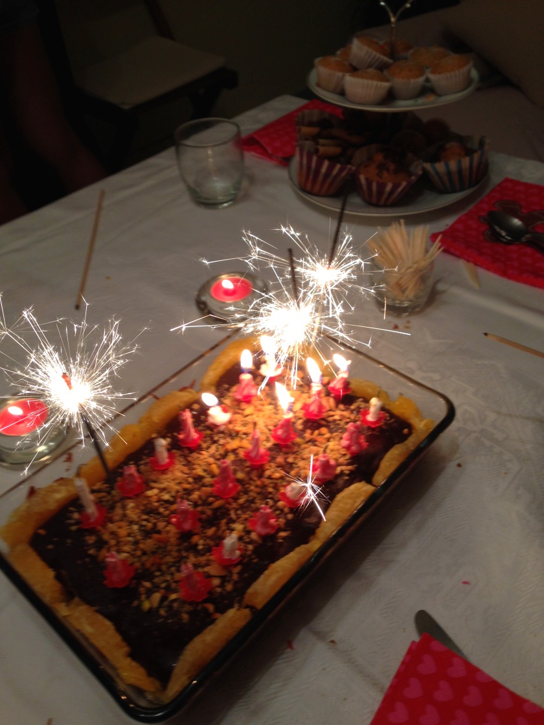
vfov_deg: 55.4
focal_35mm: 33
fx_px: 691
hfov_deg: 42.9
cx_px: 272
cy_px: 362
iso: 50
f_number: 2.4
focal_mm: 4.12
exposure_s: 1/20
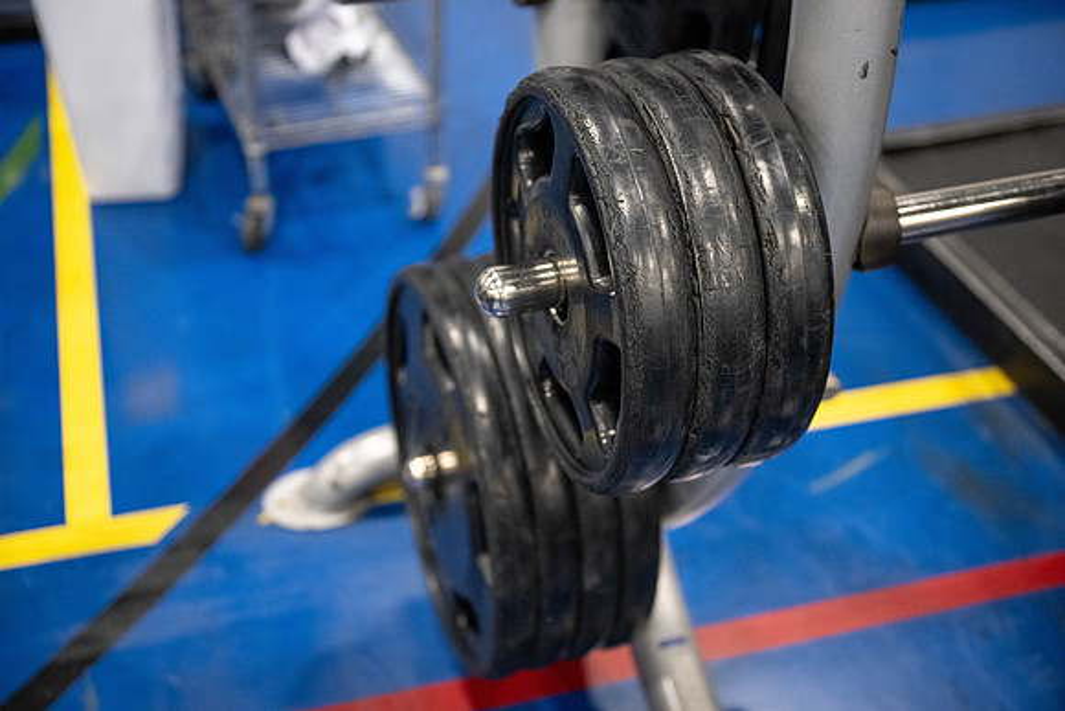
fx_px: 1331
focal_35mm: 45
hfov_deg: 43.6
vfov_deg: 29.9
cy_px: 356
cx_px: 532
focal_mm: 45
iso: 6400
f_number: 2.8
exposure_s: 1/200
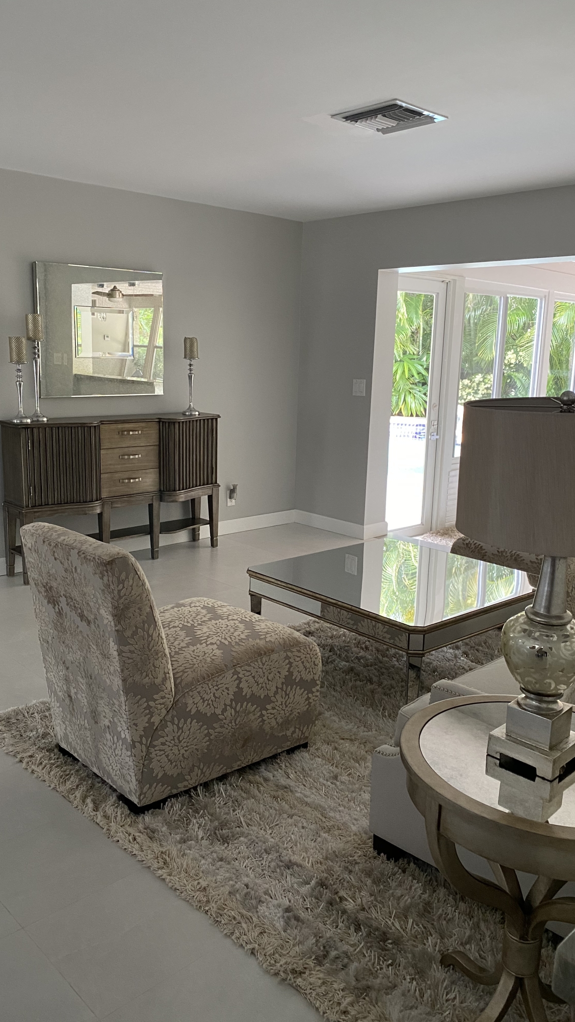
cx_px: 271
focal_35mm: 29
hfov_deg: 40.2
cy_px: 508
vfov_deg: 66.1
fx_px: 786
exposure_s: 1/60
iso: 320
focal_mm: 4.25
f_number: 1.8
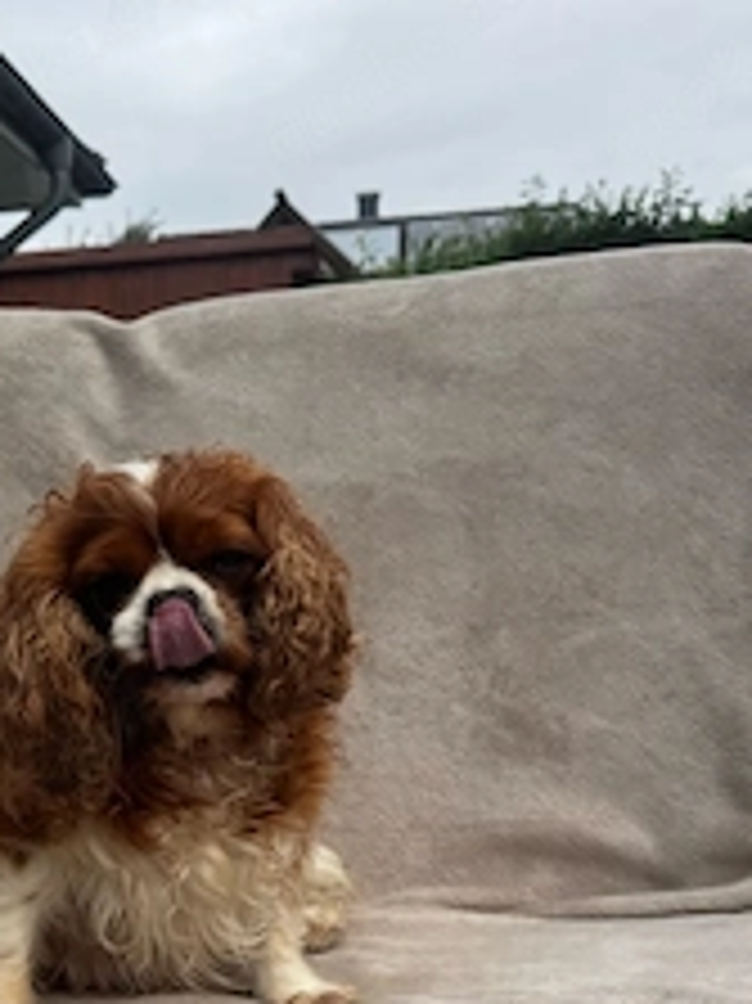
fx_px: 1247
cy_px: 815
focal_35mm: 43
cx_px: 149
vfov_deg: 41.8
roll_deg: +2.3
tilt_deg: -17.4
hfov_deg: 32.6
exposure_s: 1/966
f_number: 1.78
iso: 80
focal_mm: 6.76
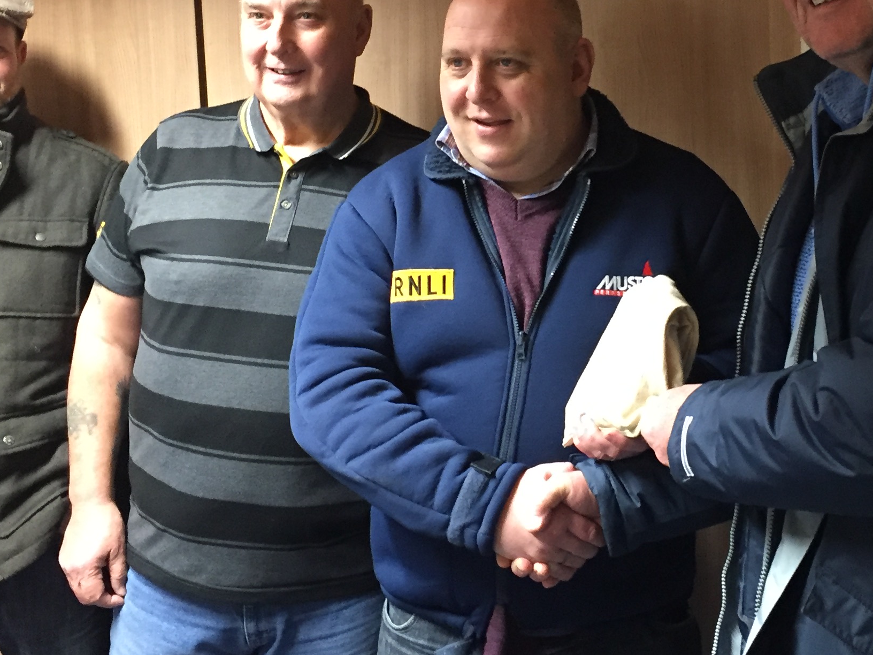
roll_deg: +1.8
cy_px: 184
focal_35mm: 58
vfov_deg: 25.0
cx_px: 585
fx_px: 1463
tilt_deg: -2.7
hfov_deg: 32.9
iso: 250
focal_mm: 4.15
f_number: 2.2
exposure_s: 1/17
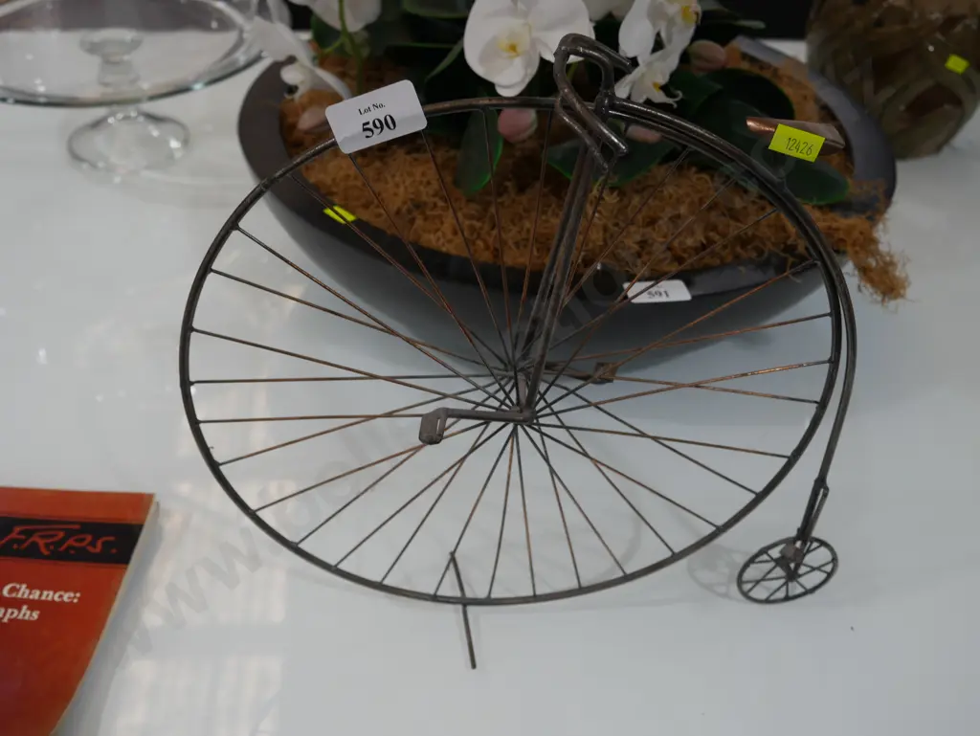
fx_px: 1133
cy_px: 368
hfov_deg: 46.8
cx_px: 490
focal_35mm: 40
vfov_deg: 36.0
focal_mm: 20
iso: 200
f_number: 4.4
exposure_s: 1/60
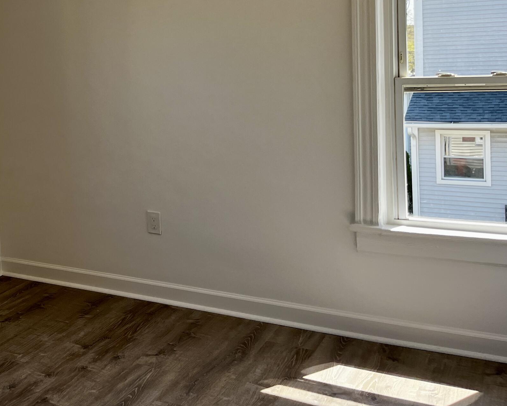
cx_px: 39
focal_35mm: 48
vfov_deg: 30.8
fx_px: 720
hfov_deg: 36.1
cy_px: 91
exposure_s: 1/443
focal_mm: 5.1
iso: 50
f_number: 1.6
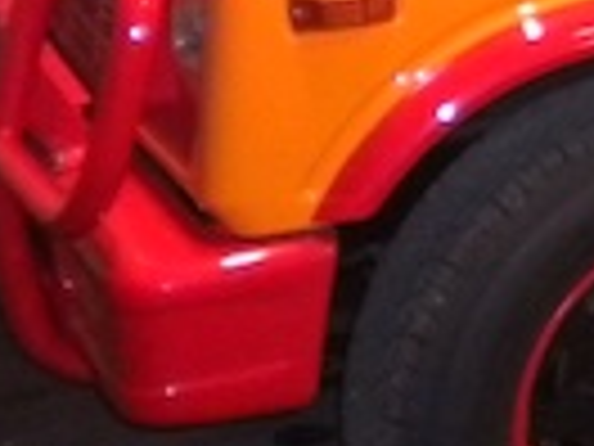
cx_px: 1120
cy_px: -167
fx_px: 2728
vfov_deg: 9.2
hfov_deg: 11.4
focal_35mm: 159
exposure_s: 1/30
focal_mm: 6.3
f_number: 3.1
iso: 400
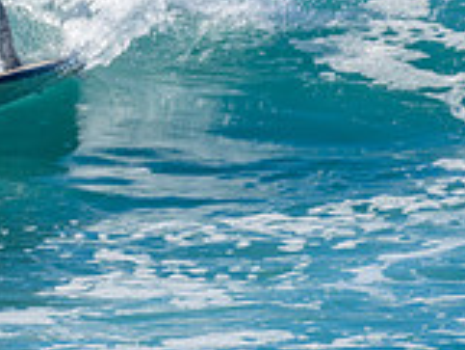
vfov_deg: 0.6
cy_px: -103
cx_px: 0
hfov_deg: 0.8
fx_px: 34939
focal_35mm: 2599
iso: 200
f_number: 5.6
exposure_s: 1/1250
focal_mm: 500
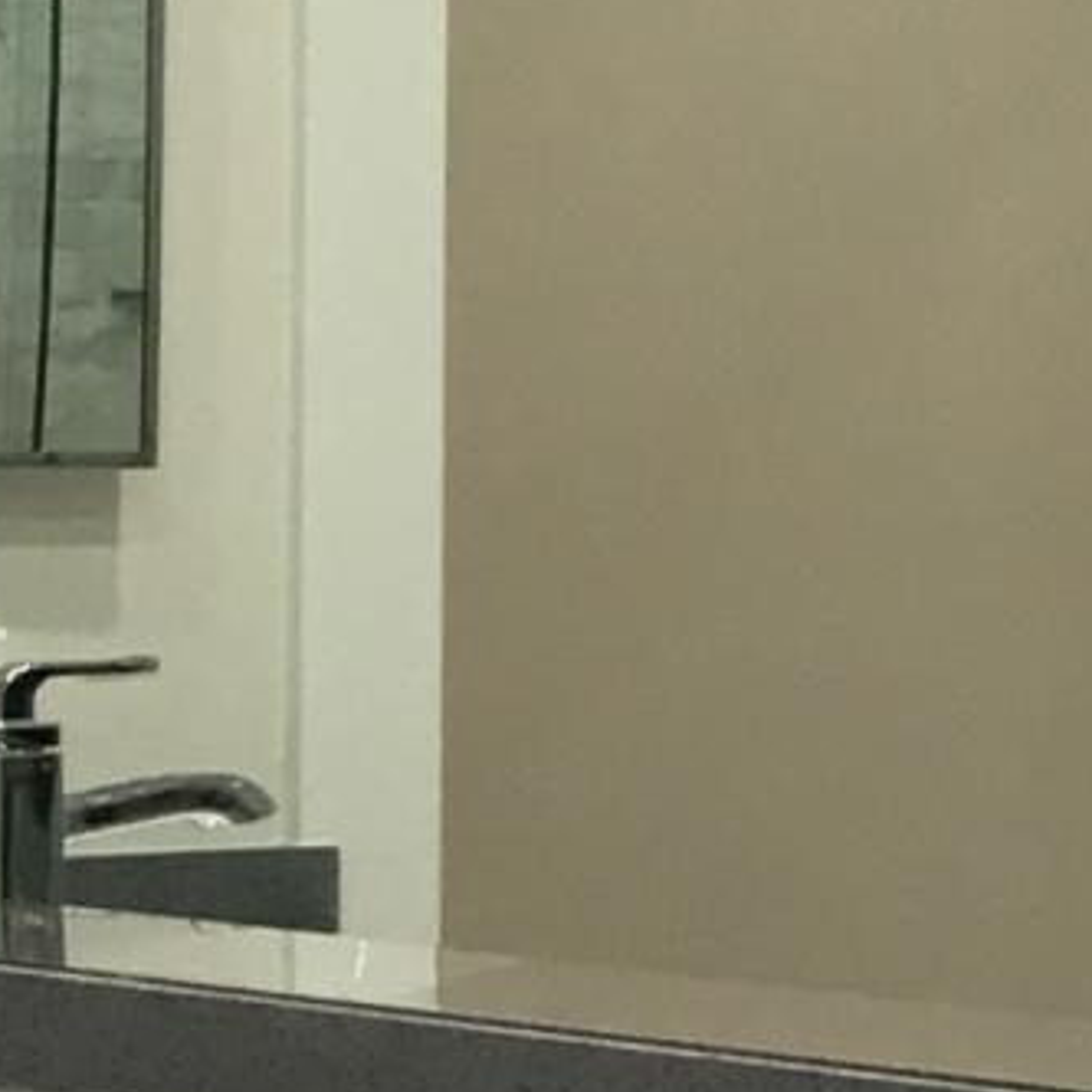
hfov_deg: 7.6
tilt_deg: -5.3
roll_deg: -0.5
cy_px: 1203
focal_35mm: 231
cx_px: 256
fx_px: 8244
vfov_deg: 7.5
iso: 25
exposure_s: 1/40
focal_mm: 4.15
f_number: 2.2
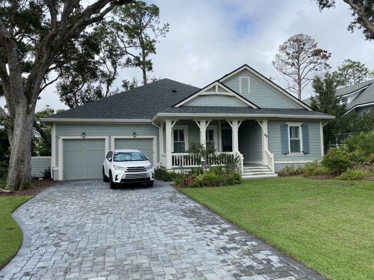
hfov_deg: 67.3
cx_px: 187
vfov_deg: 53.1
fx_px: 281
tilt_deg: +3.0
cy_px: 140
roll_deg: +1.3
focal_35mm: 26
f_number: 1.8
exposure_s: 1/1754
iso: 32
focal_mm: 4.25
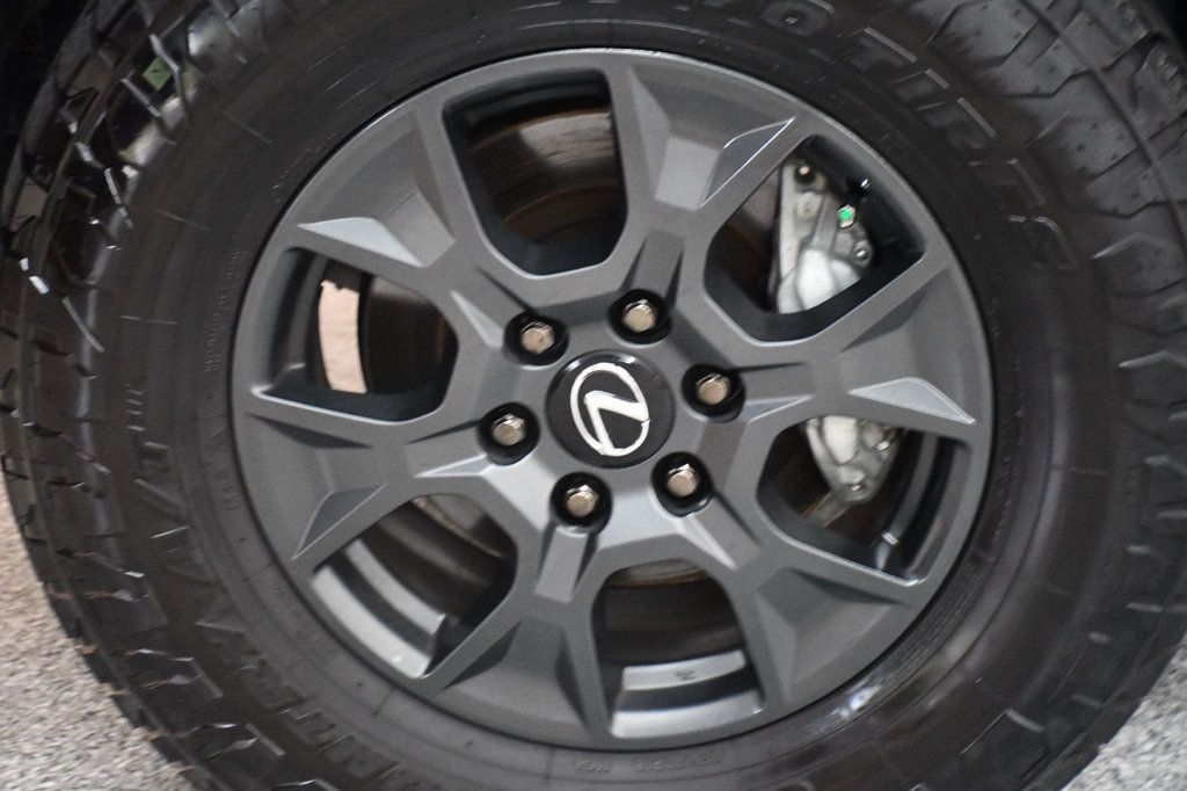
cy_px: 396
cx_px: 594
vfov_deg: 14.7
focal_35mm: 93
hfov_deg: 21.9
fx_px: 3065
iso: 6400
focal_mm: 62
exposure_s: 1/60
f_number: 5
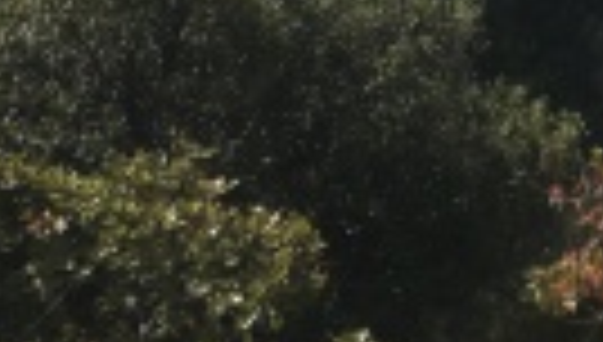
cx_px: 639
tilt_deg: +4.3
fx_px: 1506
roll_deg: +0.4
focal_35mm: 94
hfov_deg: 21.6
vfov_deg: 12.1
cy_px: -230
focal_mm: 4.15
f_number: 2.2
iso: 25
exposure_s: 1/2262
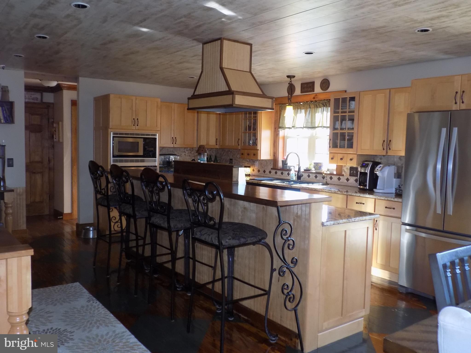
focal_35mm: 30
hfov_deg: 60.0
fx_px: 408
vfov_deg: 46.8
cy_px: 176
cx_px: 236
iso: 200
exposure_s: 1/30
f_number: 3.3
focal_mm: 5.3
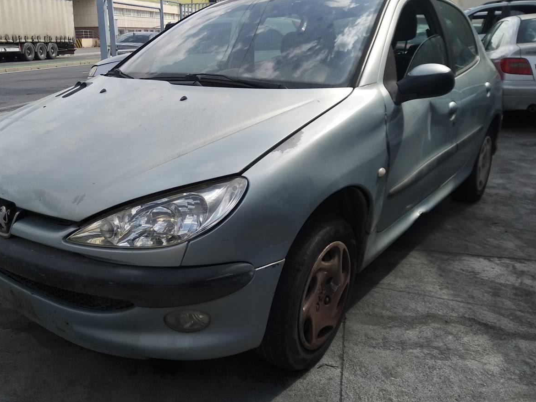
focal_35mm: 32
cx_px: 222
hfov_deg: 56.5
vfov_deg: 44.2
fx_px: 496
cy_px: 195
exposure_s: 1/880
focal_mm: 3.83
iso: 125
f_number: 2.2
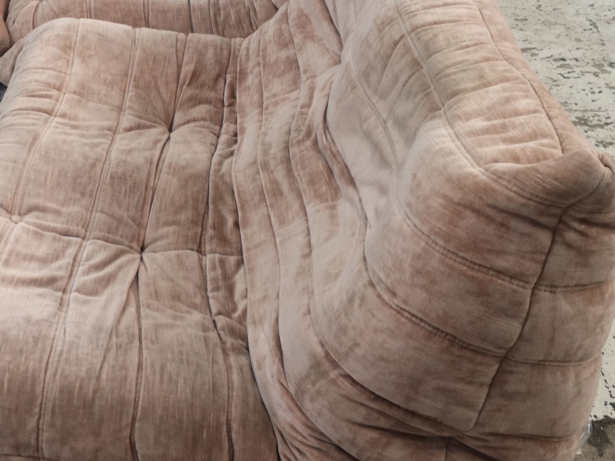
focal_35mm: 52
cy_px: 168
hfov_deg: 35.2
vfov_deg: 27.9
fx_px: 924
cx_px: 92
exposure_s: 1/10
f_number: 1.8
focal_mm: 3.95
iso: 50
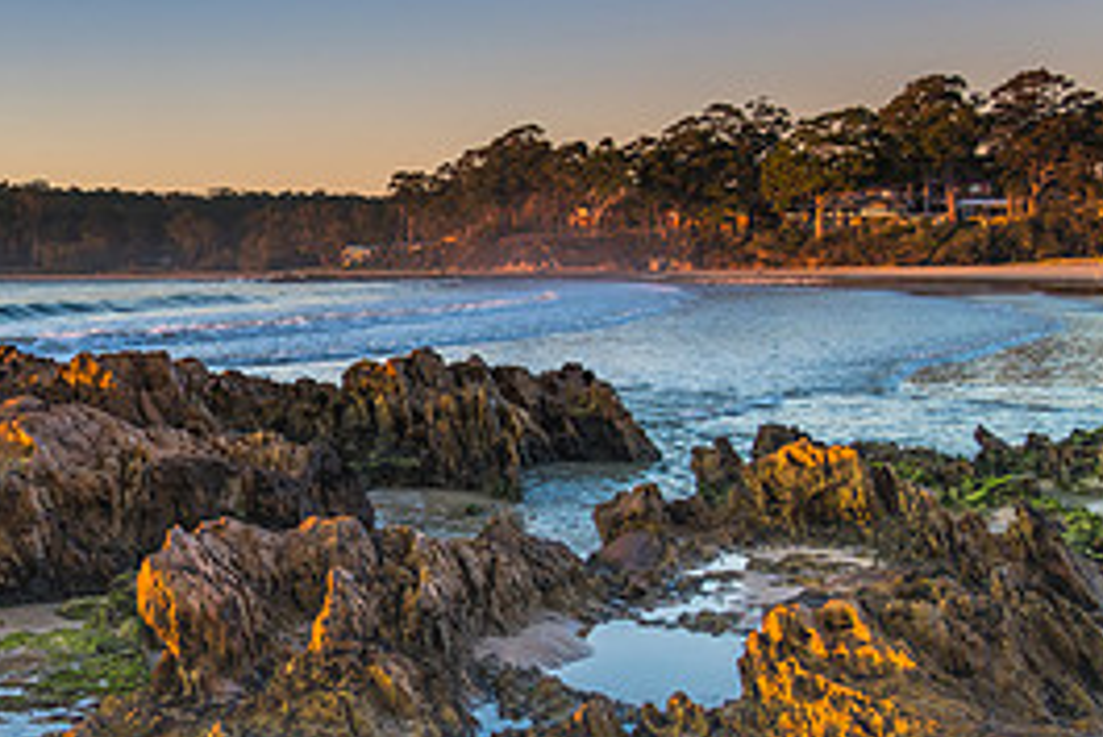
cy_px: 310
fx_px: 1625
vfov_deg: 25.5
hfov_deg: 34.6
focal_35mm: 53
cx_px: 37
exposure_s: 1/60
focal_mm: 24
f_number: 4
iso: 400
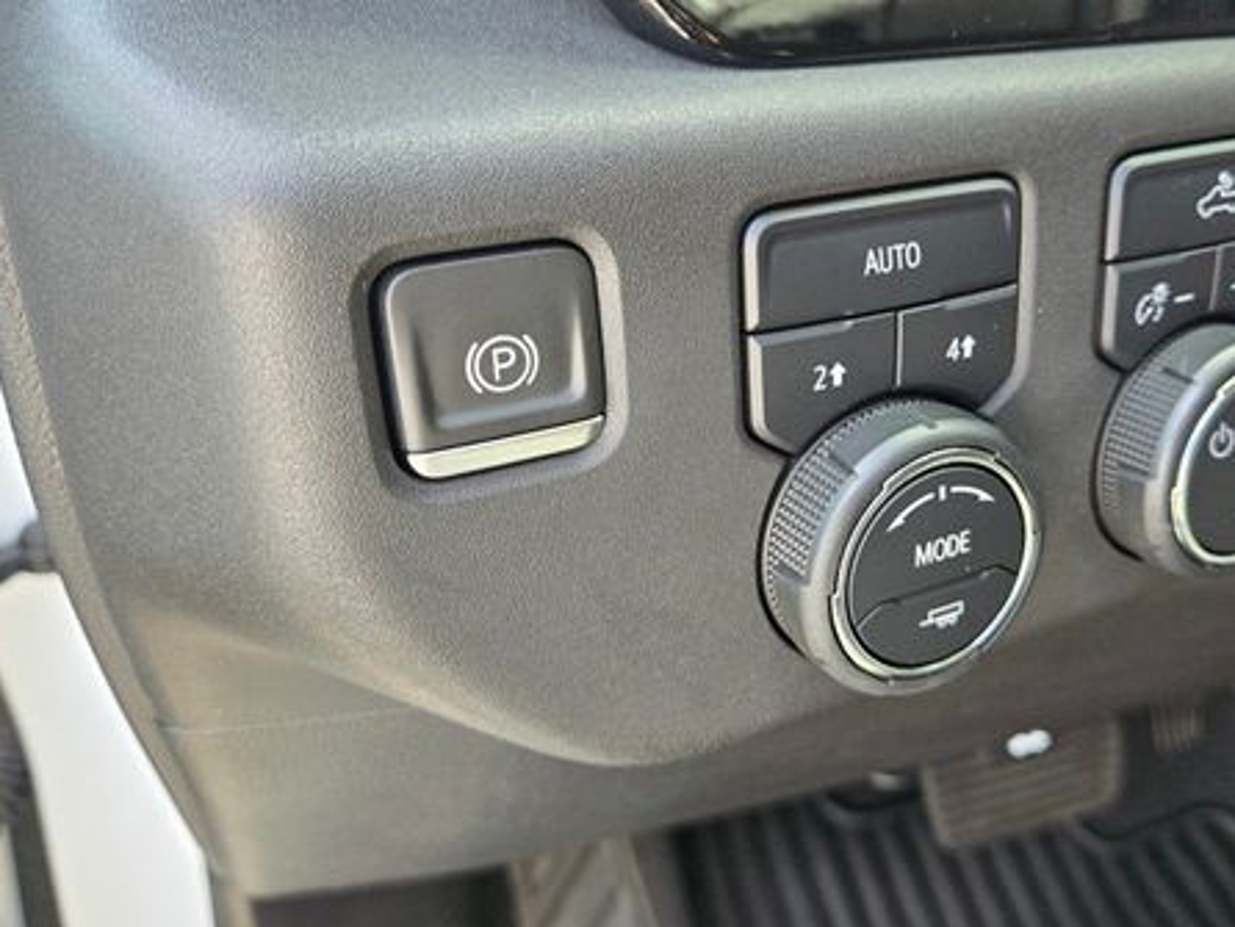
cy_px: 443
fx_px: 1178
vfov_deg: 43.0
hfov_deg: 54.7
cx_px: 773
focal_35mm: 33
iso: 100
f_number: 1.8
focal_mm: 5.4
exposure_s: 1/180
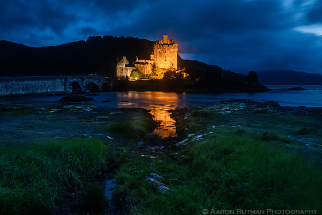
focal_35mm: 30
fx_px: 268
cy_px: 106
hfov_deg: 61.9
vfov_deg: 43.6
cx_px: 160
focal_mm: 29
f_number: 22
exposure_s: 15
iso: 1250
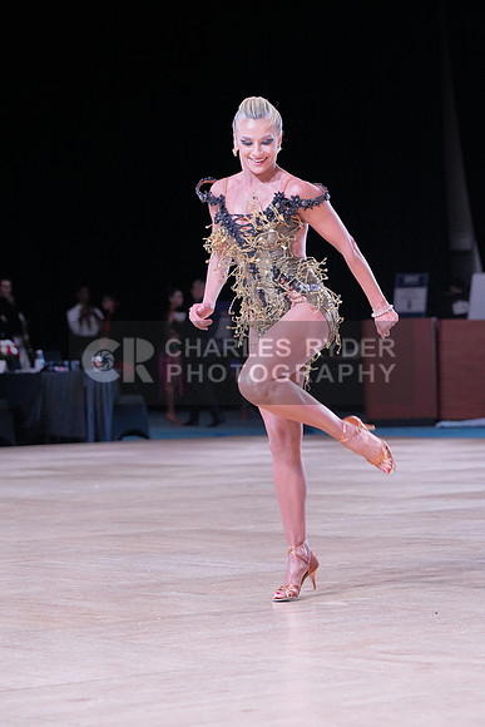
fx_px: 2686
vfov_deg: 15.4
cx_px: 242
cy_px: 364
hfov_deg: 10.3
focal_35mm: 133
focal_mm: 133
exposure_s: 1/400
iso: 4000
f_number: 5.6
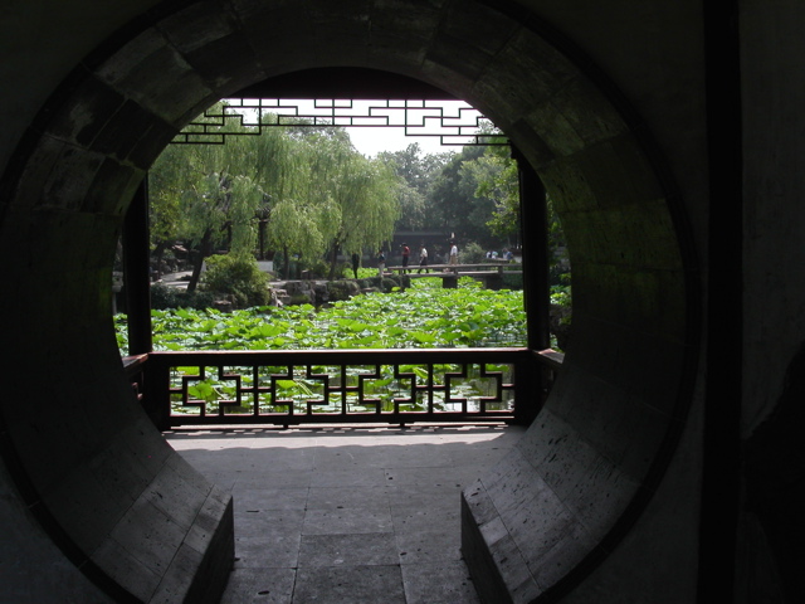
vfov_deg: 37.7
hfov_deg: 49.0
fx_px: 884
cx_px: 402
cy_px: 302
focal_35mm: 38
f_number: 6.7
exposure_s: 1/250
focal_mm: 7.8
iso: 100
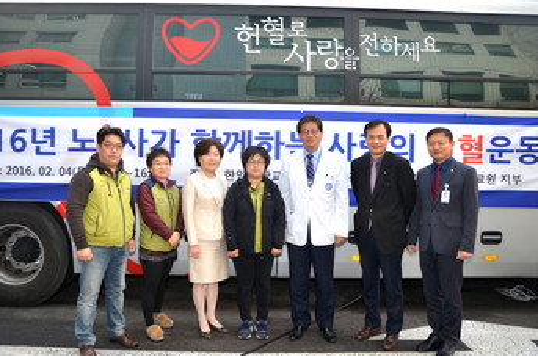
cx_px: 249
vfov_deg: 46.2
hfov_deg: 65.5
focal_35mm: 28
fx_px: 417
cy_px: 172
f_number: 4
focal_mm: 16
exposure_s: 1/60
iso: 100
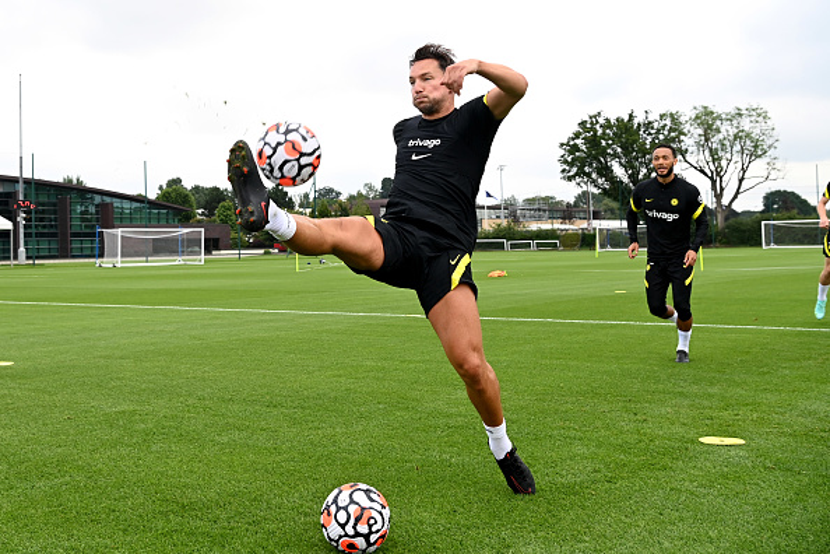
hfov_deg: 53.1
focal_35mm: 36
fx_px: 830
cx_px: 415
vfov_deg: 36.9
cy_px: 277
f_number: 7.1
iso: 500
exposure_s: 1/1000
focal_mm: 36
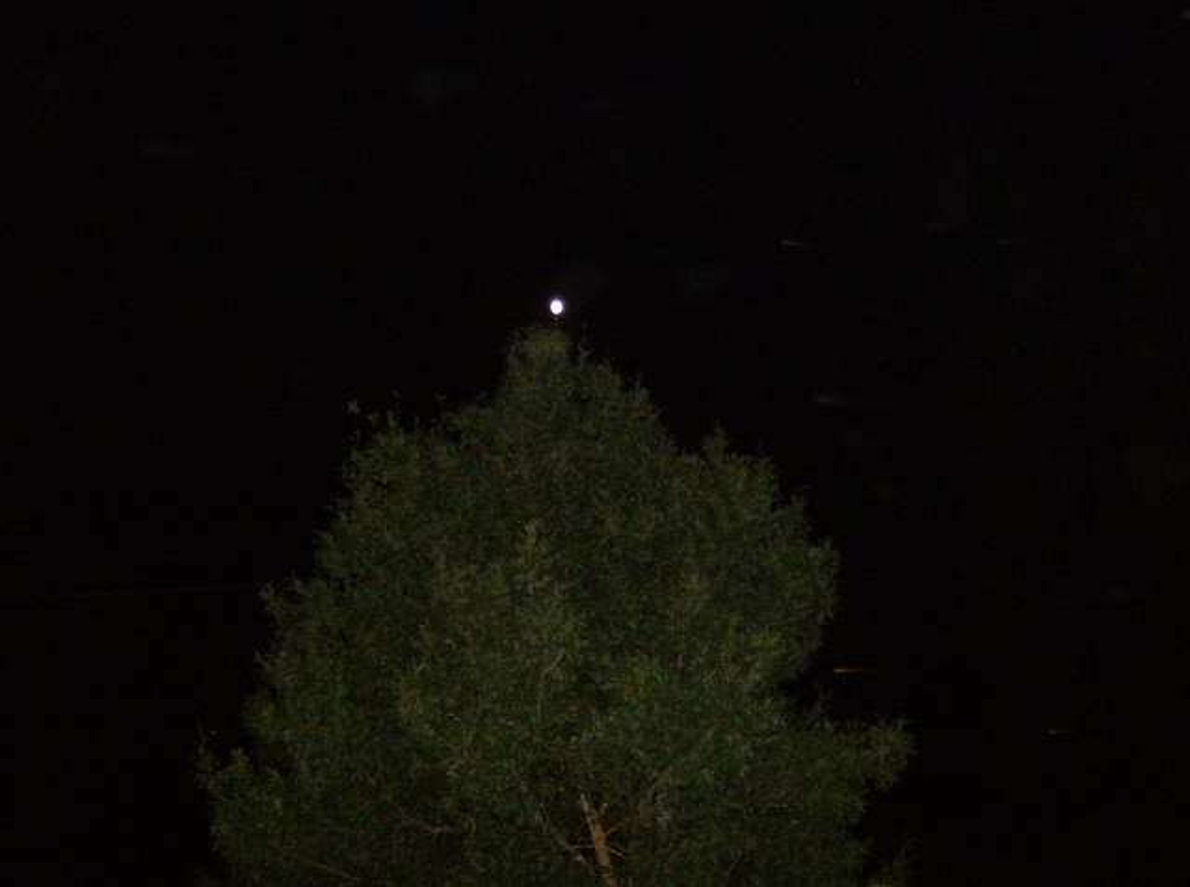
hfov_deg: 51.5
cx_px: 595
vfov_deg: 39.5
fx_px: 1235
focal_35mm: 36
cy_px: 444
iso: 200
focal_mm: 6
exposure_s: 1/60
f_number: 2.8
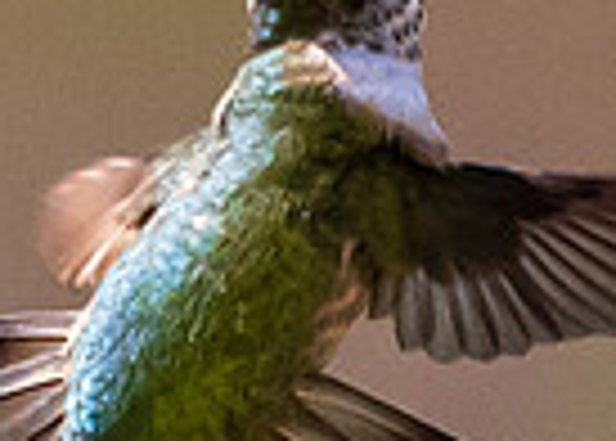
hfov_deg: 0.5
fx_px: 69419
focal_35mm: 3966
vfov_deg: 0.4
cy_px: -282
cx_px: 1856
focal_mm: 200
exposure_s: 1/3200
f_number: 5.6
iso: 1400
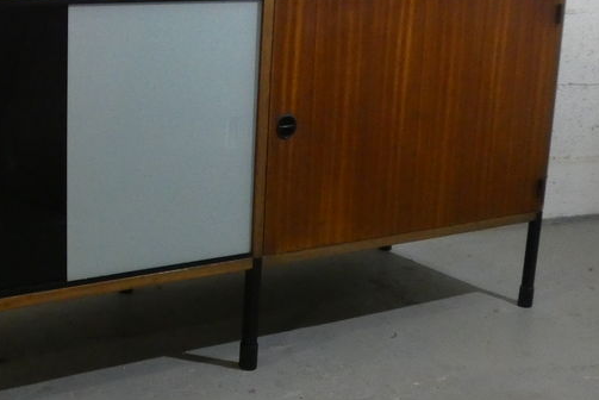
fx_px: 1032
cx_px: 54
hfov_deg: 30.8
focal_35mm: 62
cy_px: 126
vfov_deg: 21.8
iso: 1000
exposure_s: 1/80
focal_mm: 5.3
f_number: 3.3
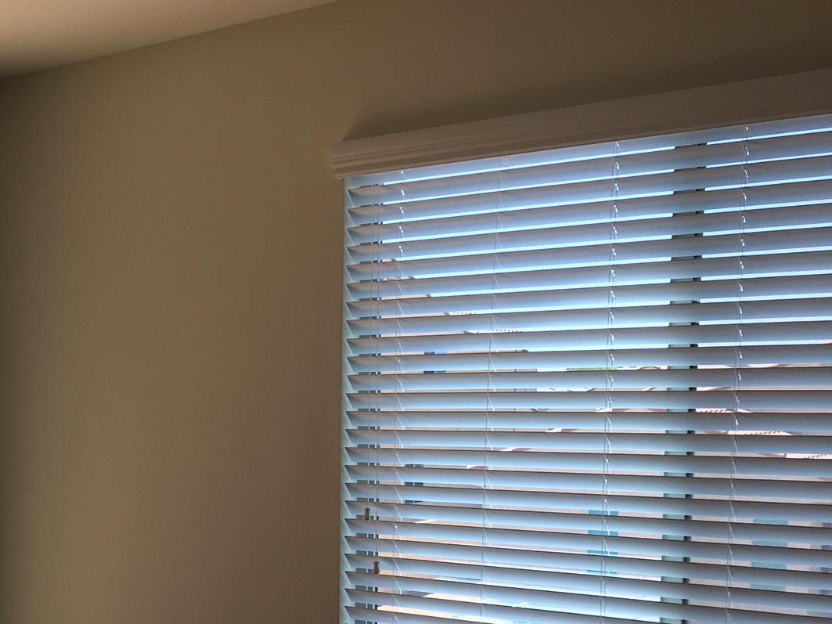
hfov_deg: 32.8
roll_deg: +0.3
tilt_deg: -5.4
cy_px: 533
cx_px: 49
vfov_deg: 25.9
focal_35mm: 55
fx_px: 1322
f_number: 2.2
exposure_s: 1/153
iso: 25
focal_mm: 4.15
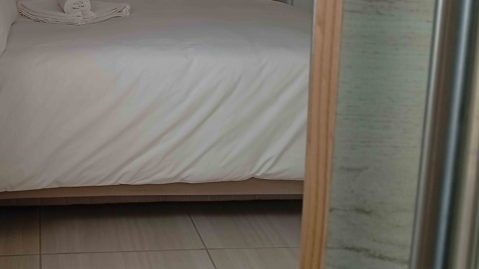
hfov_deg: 35.6
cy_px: 9
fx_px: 711
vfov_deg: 20.8
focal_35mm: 56
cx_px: 76
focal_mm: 3.98
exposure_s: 1/50
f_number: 1.8
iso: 72
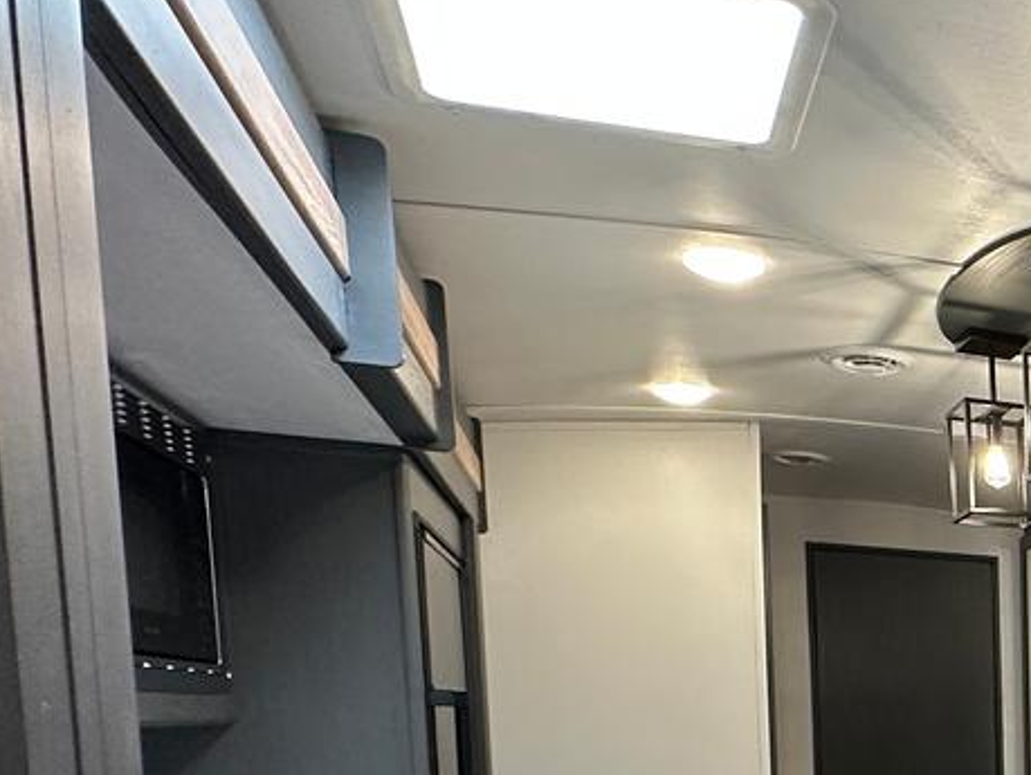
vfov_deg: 33.1
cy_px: 813
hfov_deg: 33.1
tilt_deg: -5.7
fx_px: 1162
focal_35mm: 39
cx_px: 1384
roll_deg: -0.9
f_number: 2.2
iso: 320
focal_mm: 2.22
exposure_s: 1/85
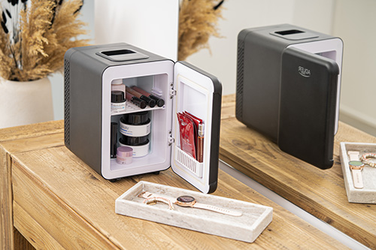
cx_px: 188
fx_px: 940
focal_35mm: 90
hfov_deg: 22.6
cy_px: 125
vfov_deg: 15.2
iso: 100
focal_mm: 90
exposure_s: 1/125
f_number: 4
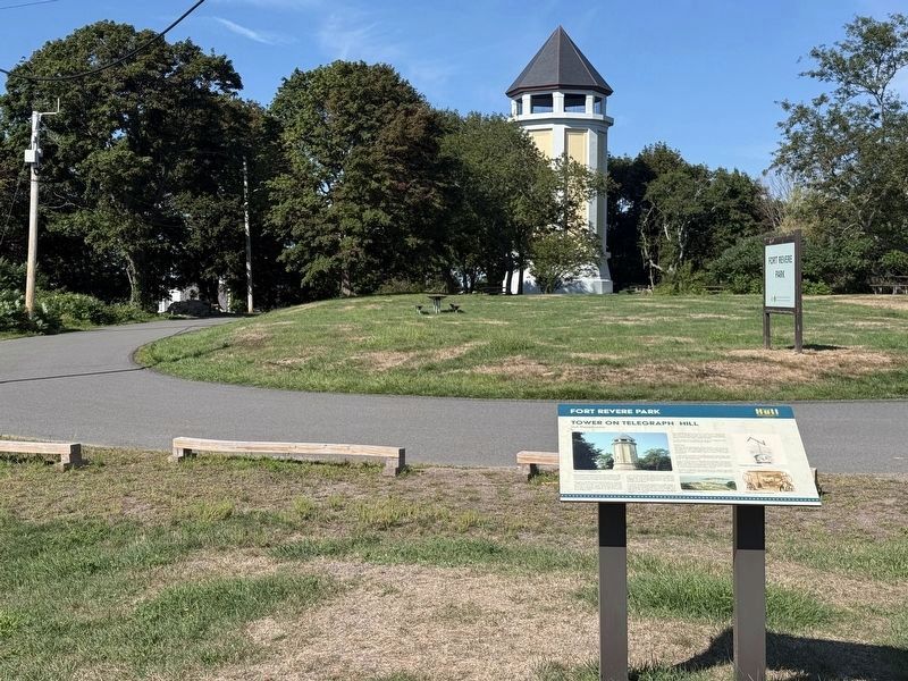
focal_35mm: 48
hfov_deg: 39.7
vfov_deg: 30.3
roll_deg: -0.9
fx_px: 1259
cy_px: 340
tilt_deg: -2.0
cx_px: 454
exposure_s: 1/6536
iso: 100
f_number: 1.78
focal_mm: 6.76
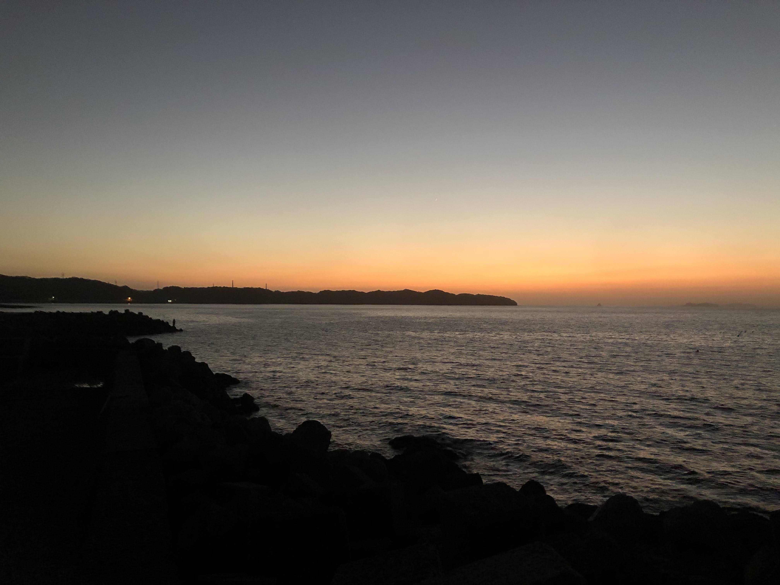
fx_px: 631
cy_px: 292
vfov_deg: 49.7
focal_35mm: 28
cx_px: 390
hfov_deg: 63.4
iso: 100
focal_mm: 3.99
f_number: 1.8
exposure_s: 1/4
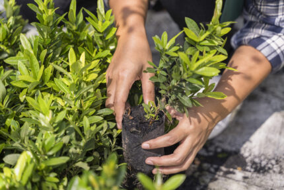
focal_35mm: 75
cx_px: 142
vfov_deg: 18.2
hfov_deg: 27.0
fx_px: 592
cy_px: 95
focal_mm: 75
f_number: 3.2
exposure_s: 1/1250
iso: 400
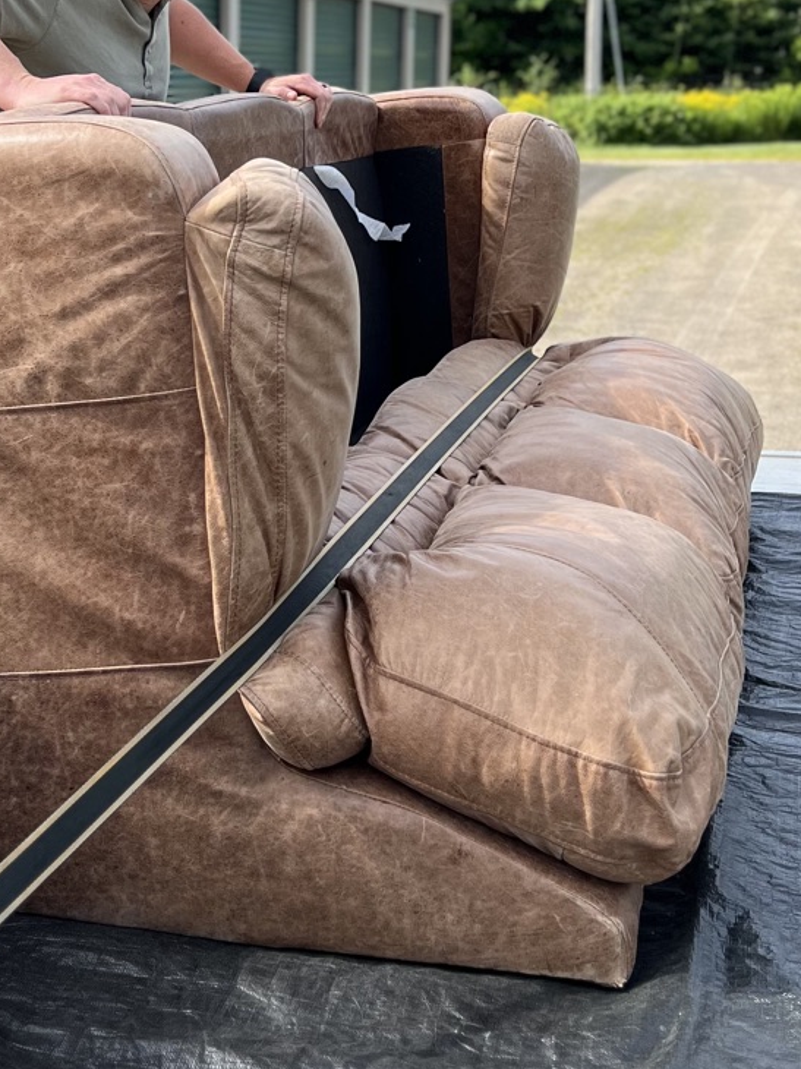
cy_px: 395
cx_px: 275
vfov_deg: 33.6
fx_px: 1760
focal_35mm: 57
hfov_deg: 25.5
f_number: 1.5
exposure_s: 1/1669
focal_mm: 5.7
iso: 50
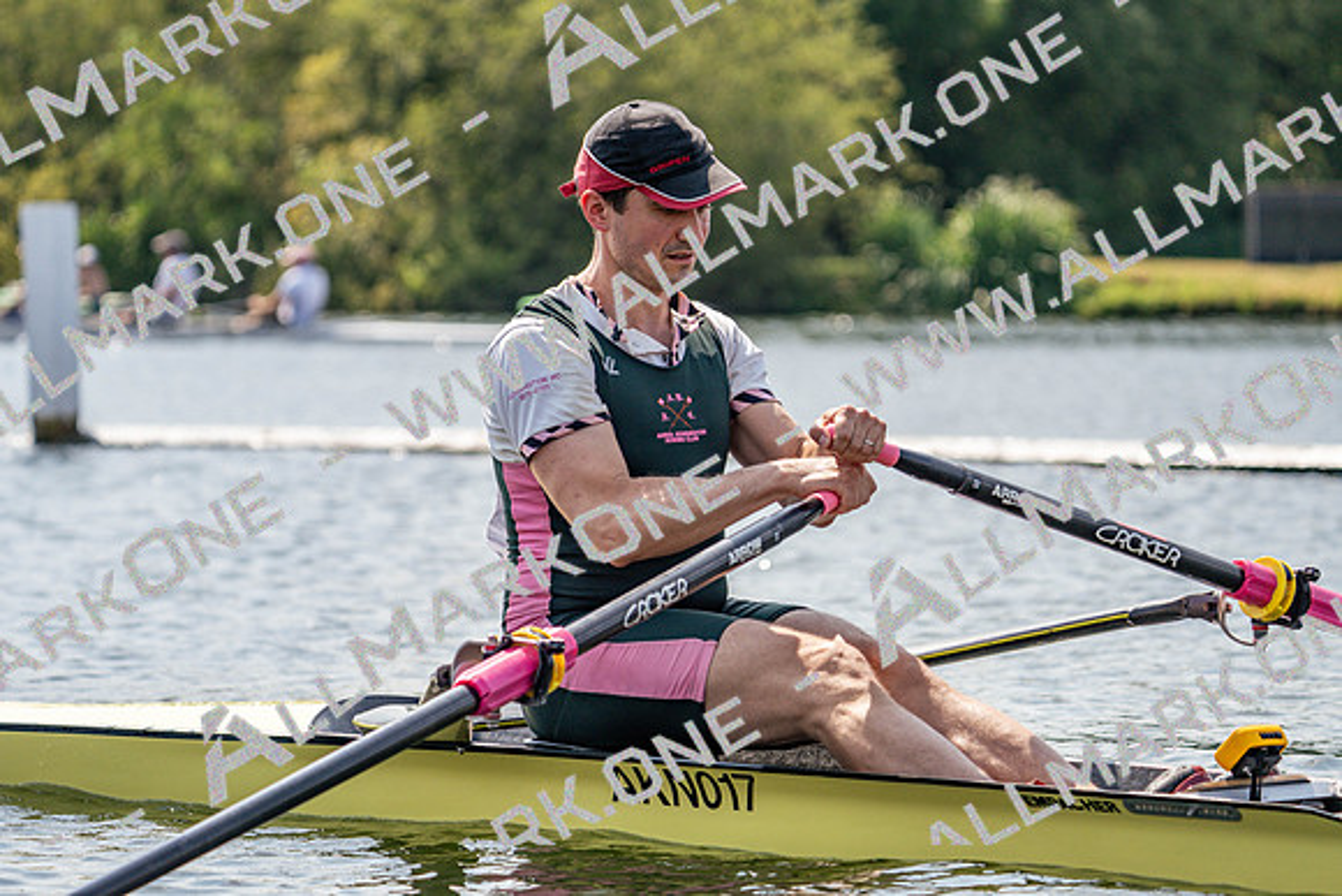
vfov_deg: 6.9
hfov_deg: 10.3
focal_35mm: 200
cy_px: 448
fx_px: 7457
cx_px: 671
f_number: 5.6
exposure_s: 1/1600
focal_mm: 200
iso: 200
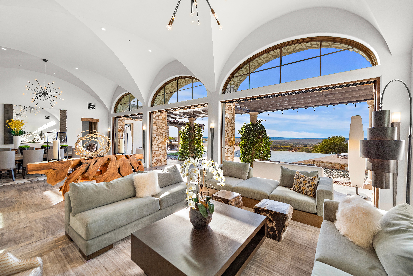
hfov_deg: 104.2
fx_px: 161
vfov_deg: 81.3
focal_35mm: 14
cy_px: 138
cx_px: 206
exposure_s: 1/40
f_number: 7.1
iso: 160
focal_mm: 14
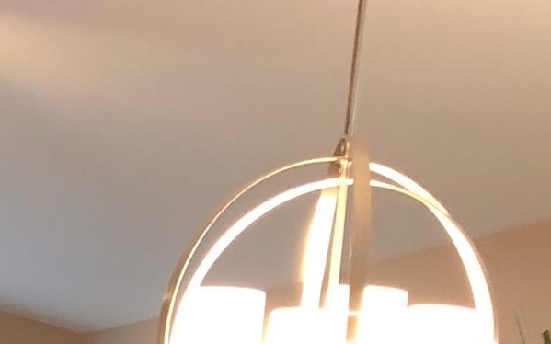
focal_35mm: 154
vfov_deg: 7.7
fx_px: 2312
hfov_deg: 12.6
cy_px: 930
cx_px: -374
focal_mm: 3.99
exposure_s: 1/30
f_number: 1.8
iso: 32
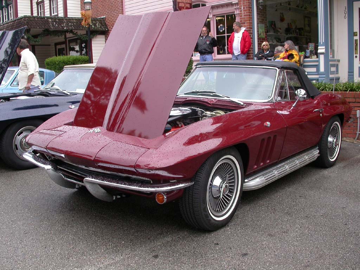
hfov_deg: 49.0
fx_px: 395
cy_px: 135
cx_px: 180
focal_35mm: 38
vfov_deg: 37.7
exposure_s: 1/117
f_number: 4.7
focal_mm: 7.85
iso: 100
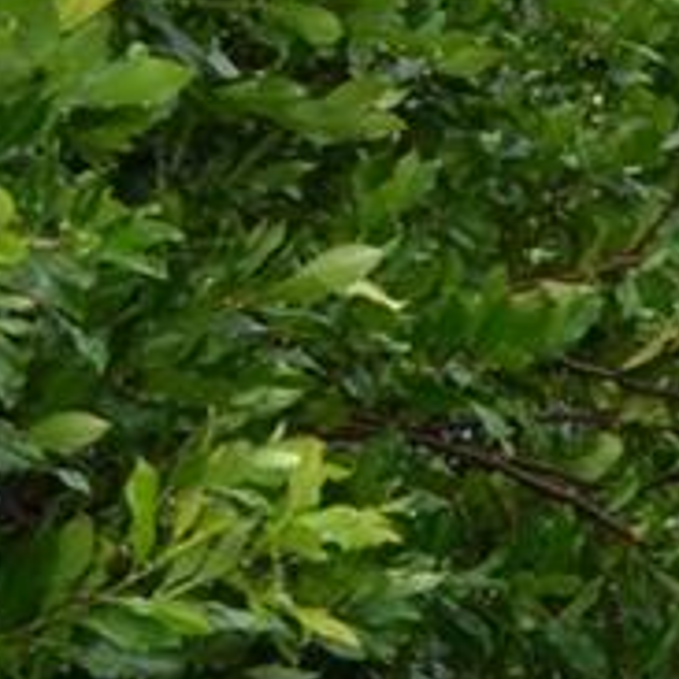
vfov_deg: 8.6
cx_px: 2761
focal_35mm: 201
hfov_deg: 6.7
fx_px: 4461
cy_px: -208
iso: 100
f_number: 6.3
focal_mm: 18
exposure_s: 1/200
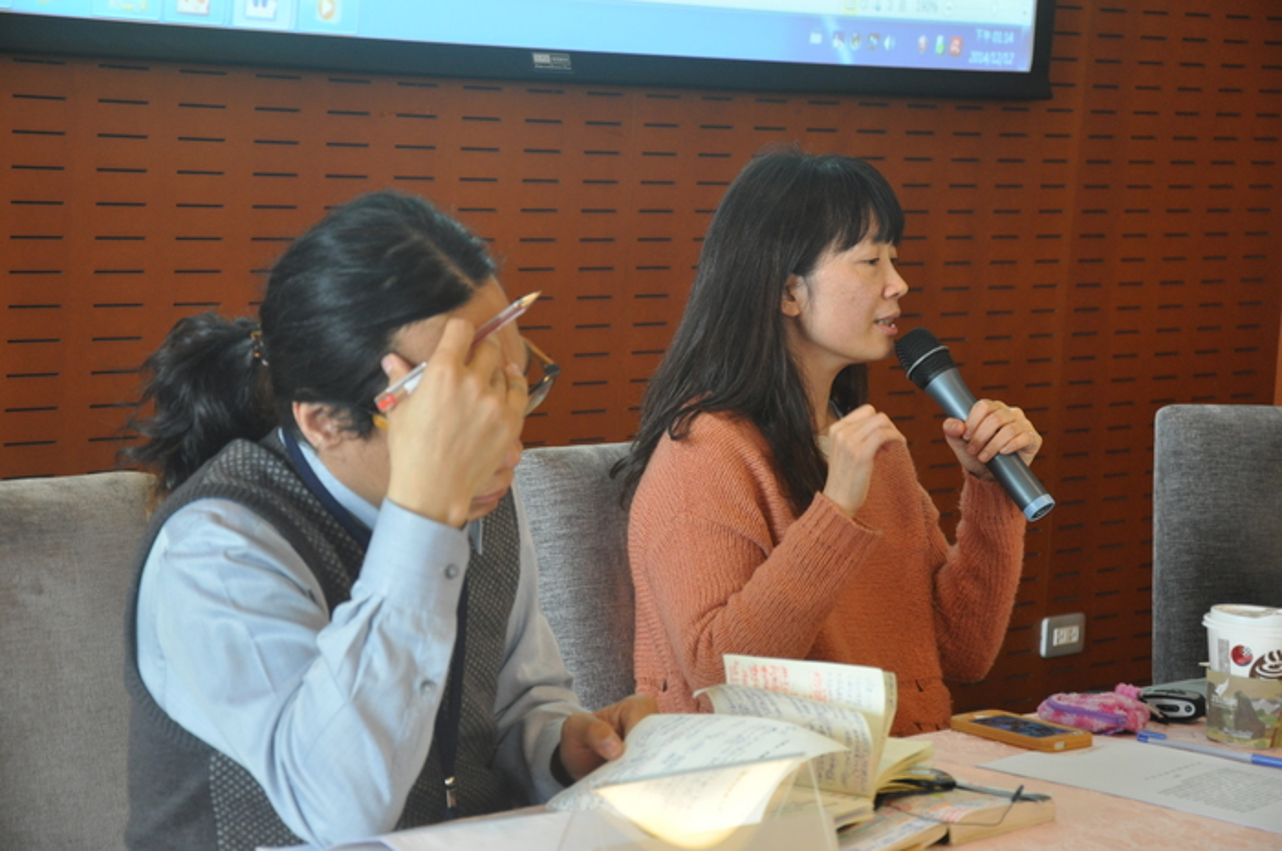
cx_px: 641
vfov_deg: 13.8
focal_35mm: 99
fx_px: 3521
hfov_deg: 20.6
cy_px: 426
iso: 800
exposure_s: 1/30
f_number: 5.3
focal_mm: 66
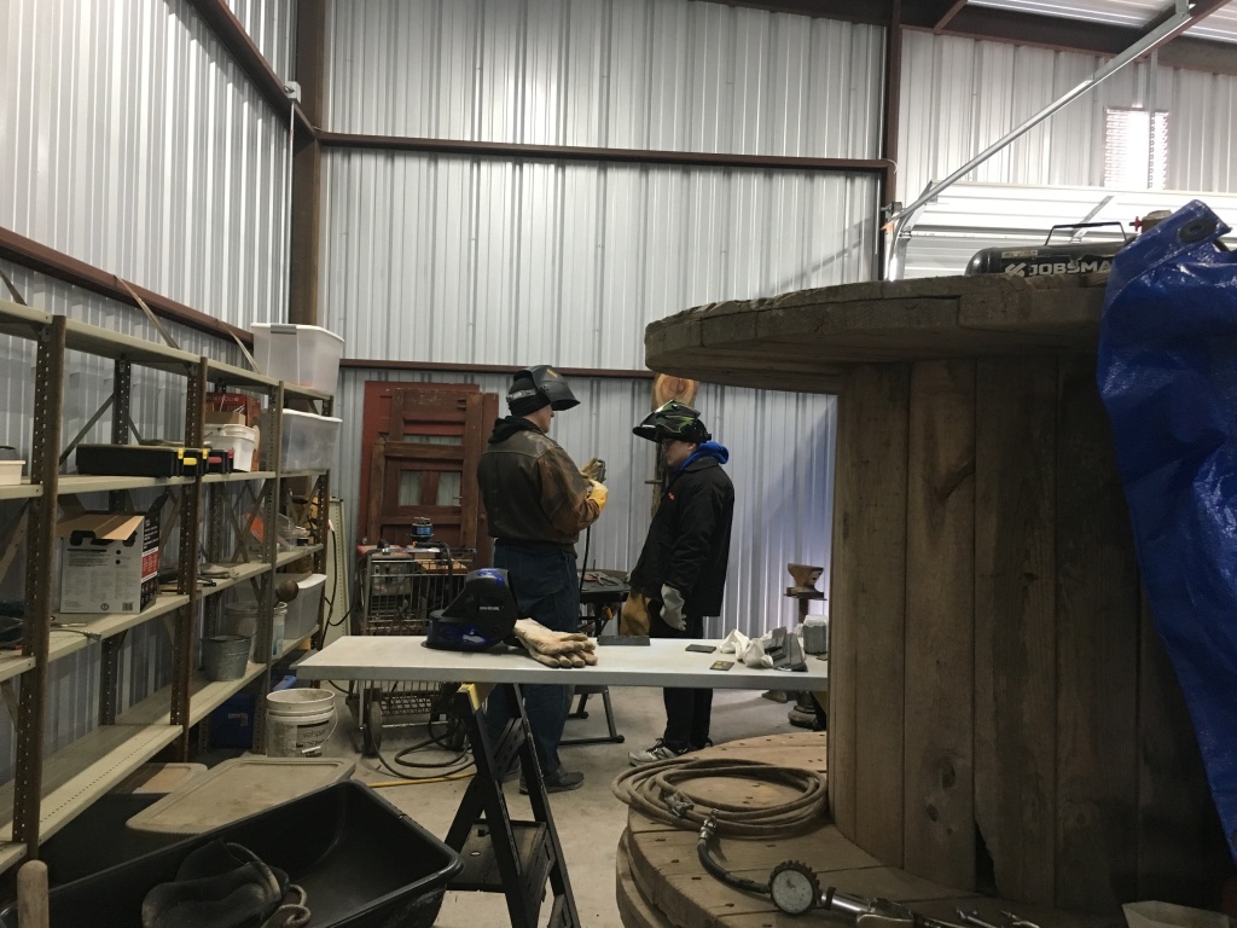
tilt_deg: +0.6
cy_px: 464
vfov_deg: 48.2
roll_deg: -1.8
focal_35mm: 29
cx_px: 618
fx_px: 1036
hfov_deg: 61.7
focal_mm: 4.15
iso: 125
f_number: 2.2
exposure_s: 1/30
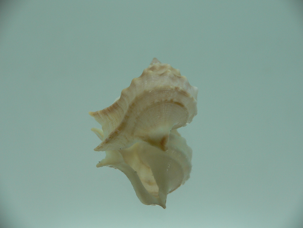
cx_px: 152
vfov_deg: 40.7
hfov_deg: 52.6
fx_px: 306
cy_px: 114
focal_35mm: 35
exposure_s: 1/80
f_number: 2.8
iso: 80
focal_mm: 4.6
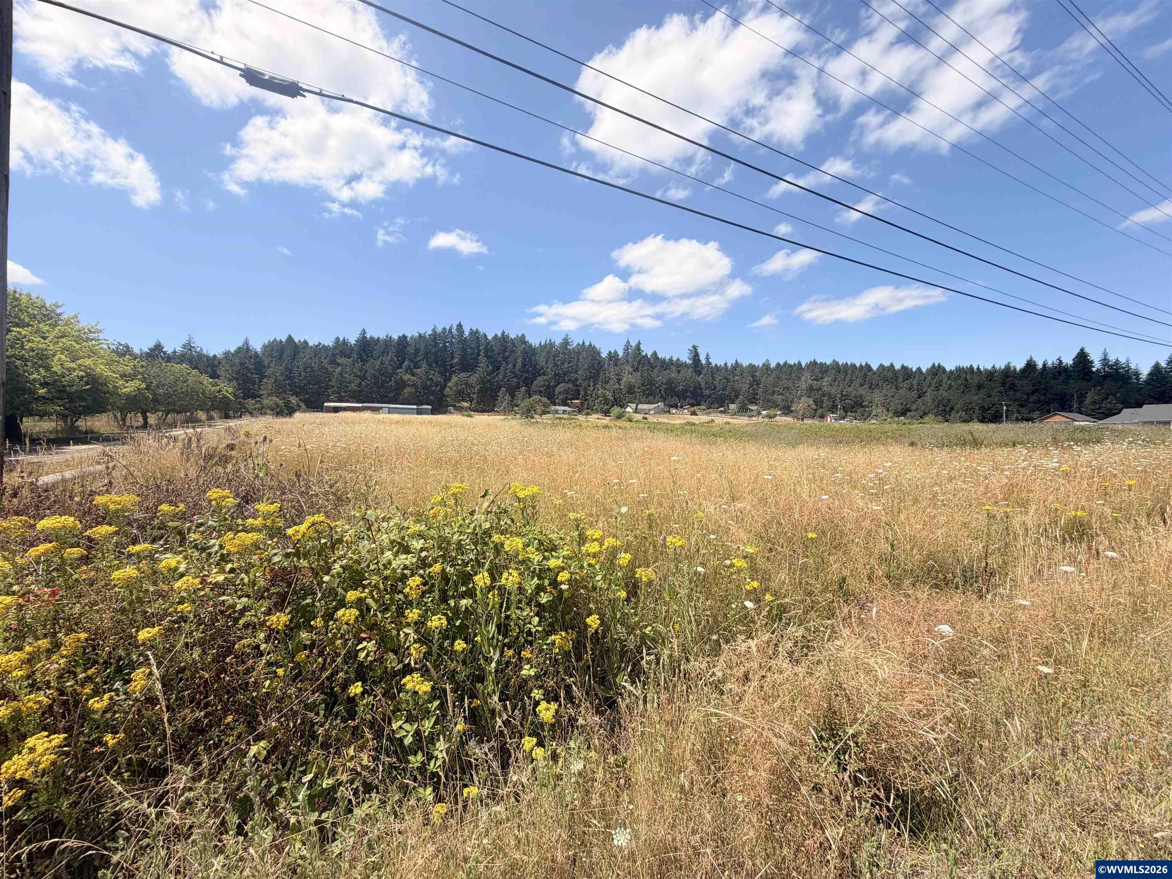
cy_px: 440
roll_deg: -0.6
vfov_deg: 85.7
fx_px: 474
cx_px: 586
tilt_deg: -0.1
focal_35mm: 14
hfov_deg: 102.1
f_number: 2.2
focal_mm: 2.22
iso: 20
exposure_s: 1/789
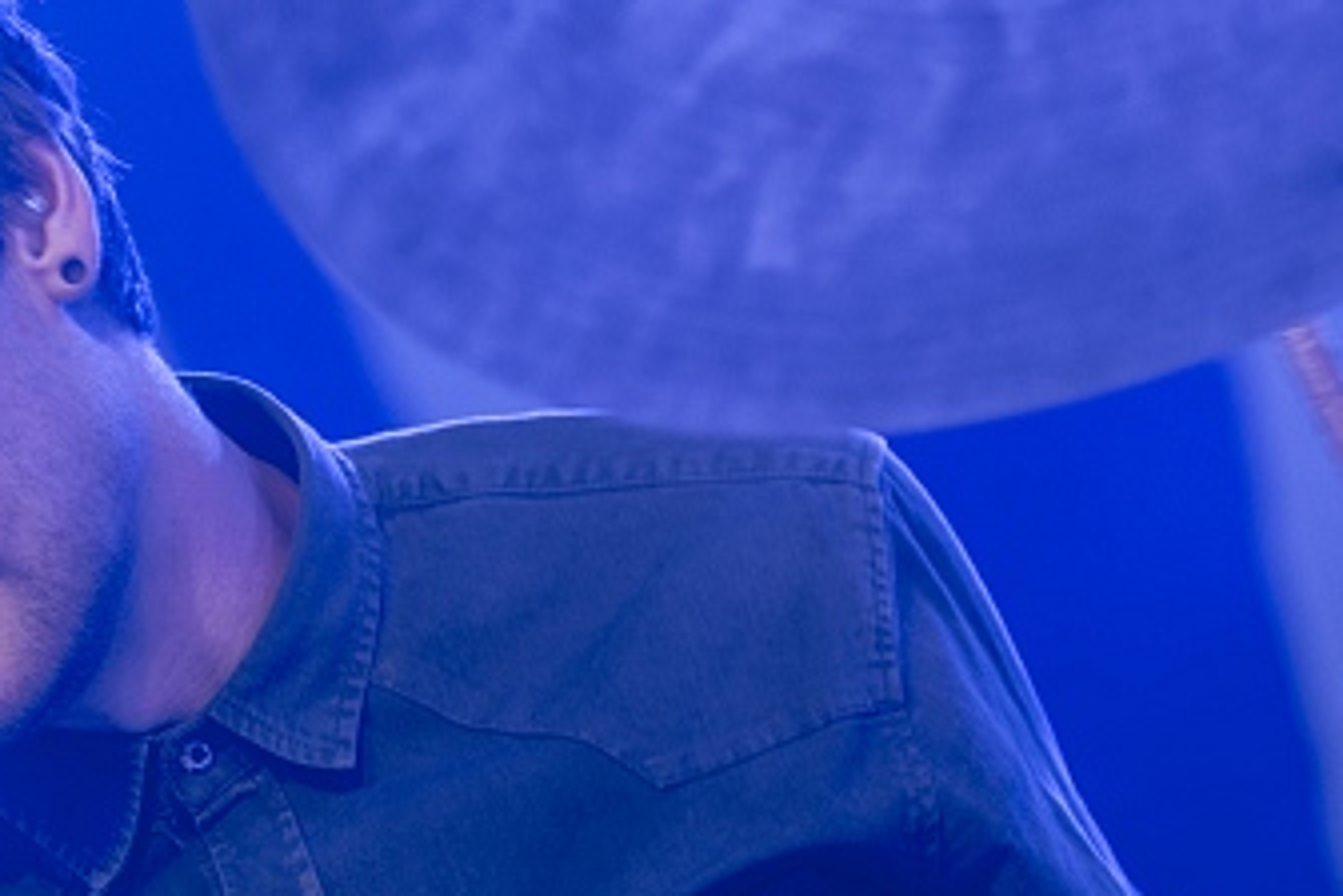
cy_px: 564
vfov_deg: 4.2
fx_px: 12235
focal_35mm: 328
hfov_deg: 6.3
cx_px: 356
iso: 800
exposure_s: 1/125
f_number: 2.8
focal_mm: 102
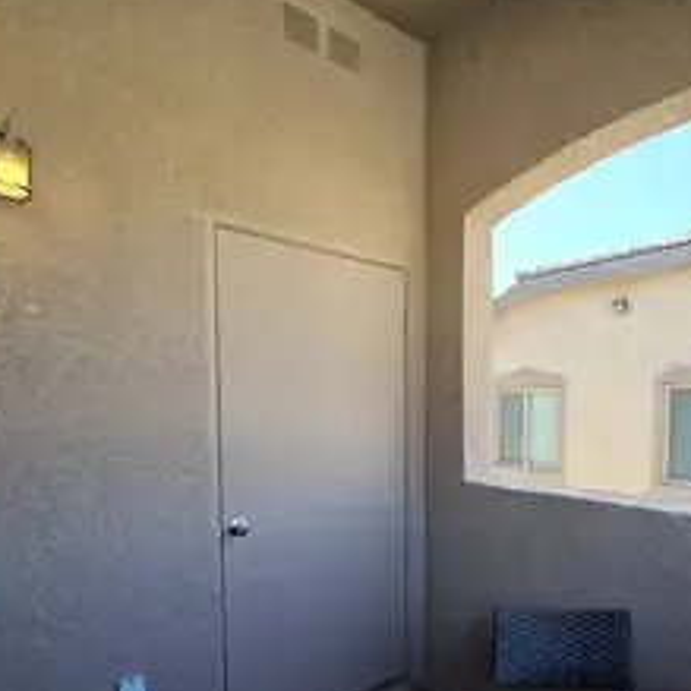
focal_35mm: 21
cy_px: 429
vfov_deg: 71.0
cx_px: 486
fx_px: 474
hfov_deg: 69.1
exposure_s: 1/340
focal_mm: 2.2
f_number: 2.2
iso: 50
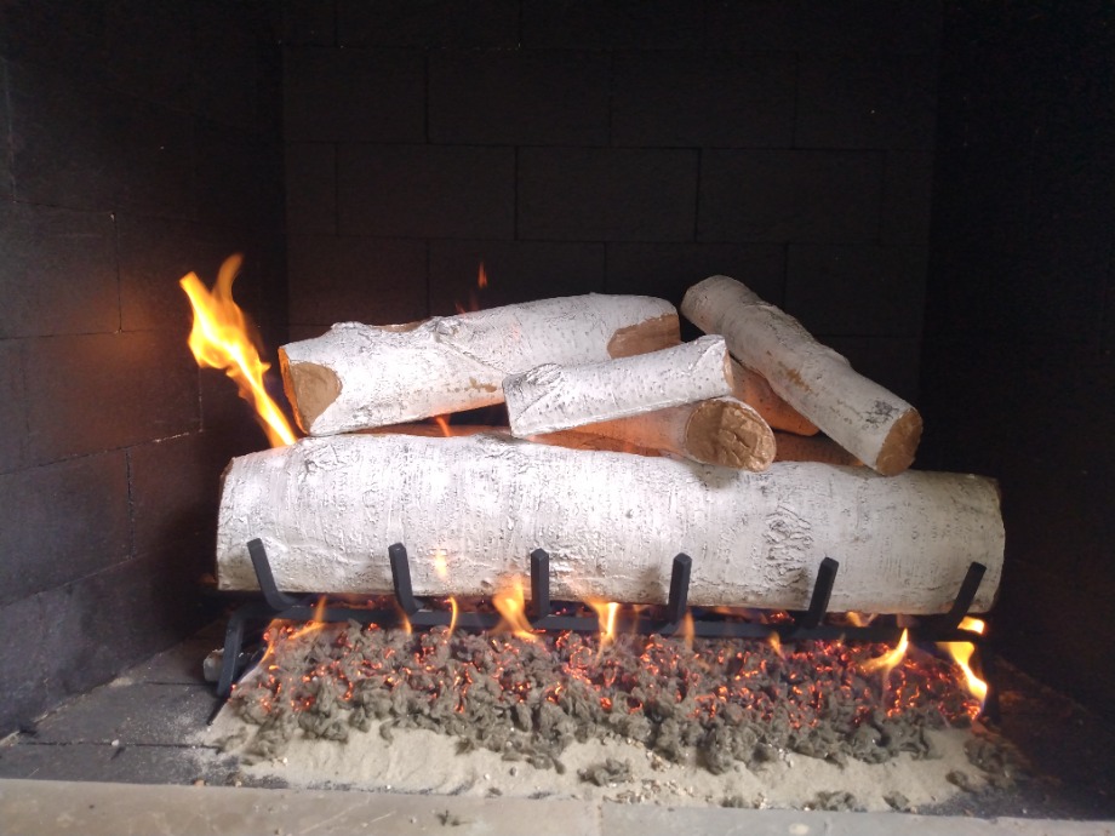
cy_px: 418
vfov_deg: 66.0
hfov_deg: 81.7
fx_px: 644
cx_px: 558
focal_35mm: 20
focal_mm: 3.54
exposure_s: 1/30
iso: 328
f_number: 2
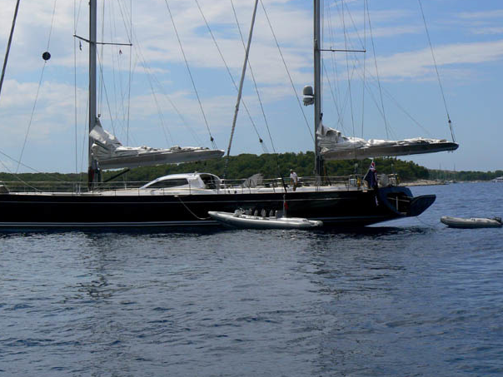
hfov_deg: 25.3
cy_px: 169
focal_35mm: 77
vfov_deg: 19.1
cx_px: 210
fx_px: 1119
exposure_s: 1/800
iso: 80
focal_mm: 10.4
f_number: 8
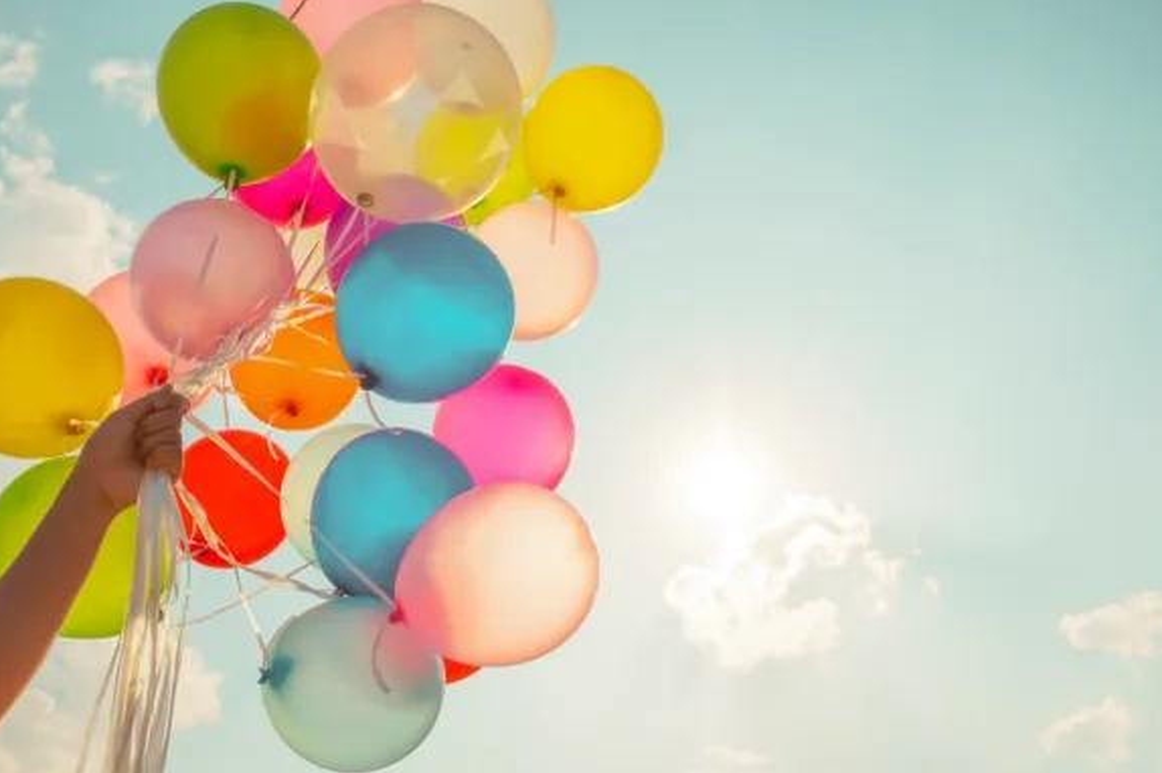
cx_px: 579
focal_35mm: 36
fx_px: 1161
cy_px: 396
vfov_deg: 36.8
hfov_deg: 53.2
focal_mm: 35
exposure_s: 1/2500
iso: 200
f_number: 8
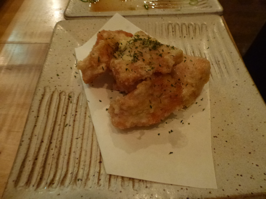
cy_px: 100
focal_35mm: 24
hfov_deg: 71.6
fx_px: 184
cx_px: 133
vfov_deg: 56.8
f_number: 3.3
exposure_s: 1/6
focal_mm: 4.3
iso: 400
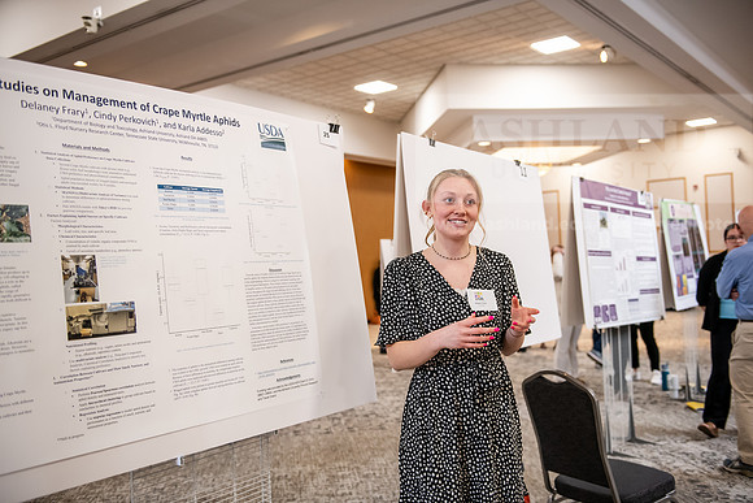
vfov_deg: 37.9
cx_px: 376
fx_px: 732
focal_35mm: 35
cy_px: 252
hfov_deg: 54.4
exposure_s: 1/160
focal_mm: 35
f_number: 3.2
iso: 2000
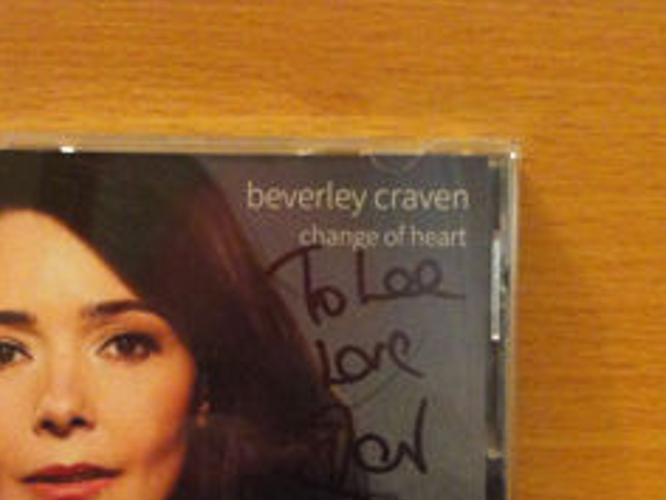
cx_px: 268
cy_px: 507
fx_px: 1424
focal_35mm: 74
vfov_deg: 19.3
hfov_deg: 26.3
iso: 320
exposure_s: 1/15
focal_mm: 3.85
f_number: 2.8
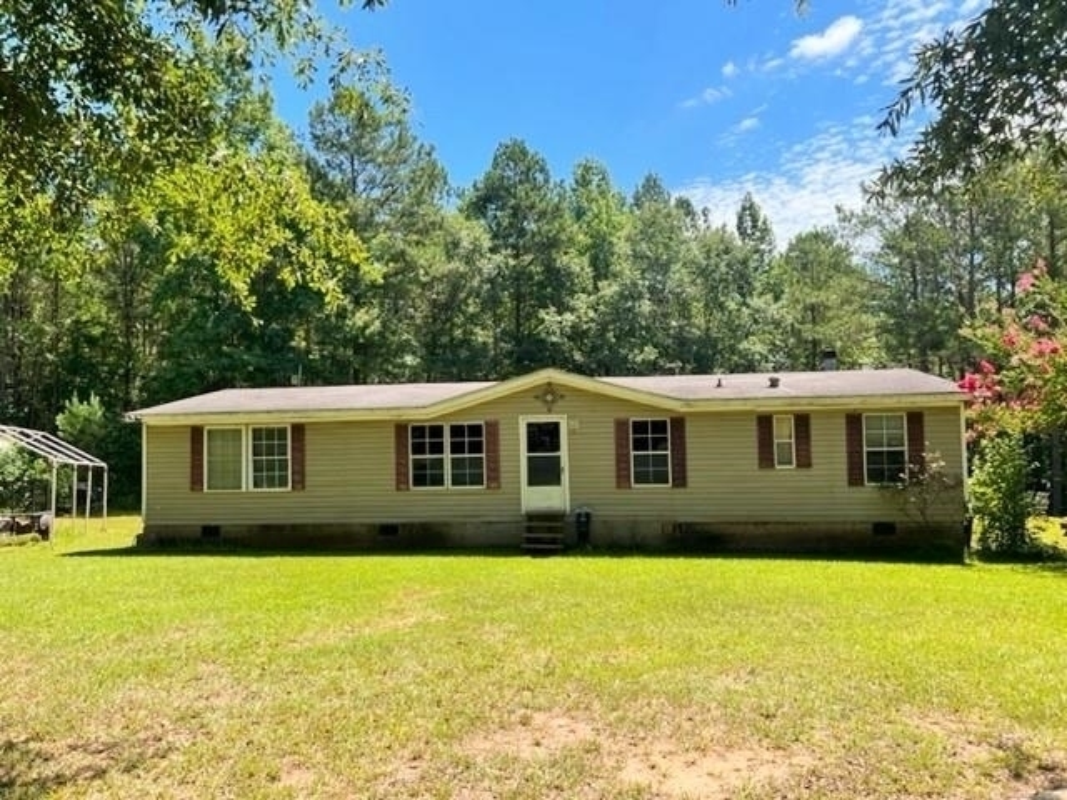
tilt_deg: +2.2
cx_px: 534
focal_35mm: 26
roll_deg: +0.7
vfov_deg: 53.1
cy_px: 400
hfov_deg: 67.3
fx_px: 801
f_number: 1.5
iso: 50
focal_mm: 5.7
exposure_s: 1/1449
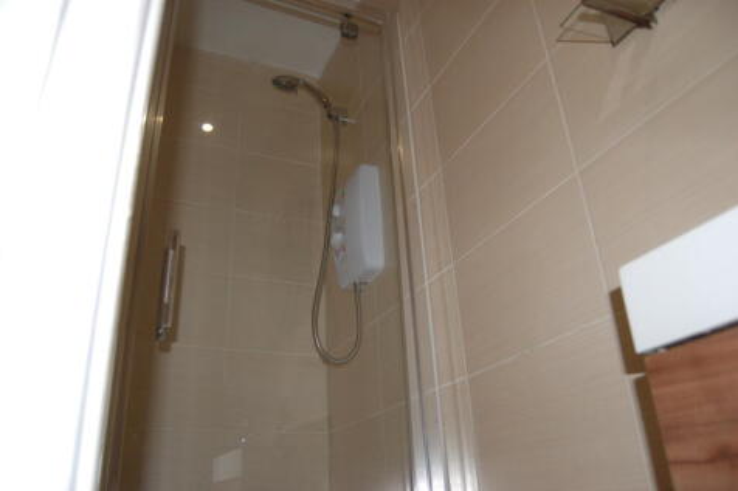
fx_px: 553
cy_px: 246
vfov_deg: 47.9
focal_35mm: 27
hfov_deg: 67.4
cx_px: 369
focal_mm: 18
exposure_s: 1/60
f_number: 3.5
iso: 200
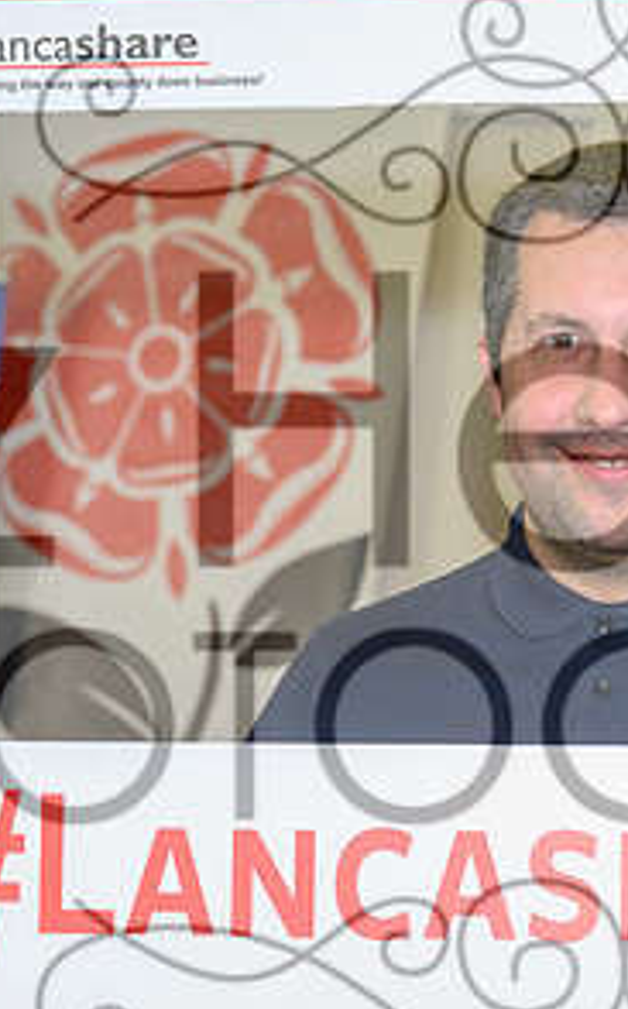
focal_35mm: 102
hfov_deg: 12.6
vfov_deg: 20.4
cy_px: 569
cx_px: 642
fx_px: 2801
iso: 3200
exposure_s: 1/100
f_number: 4.5
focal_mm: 47
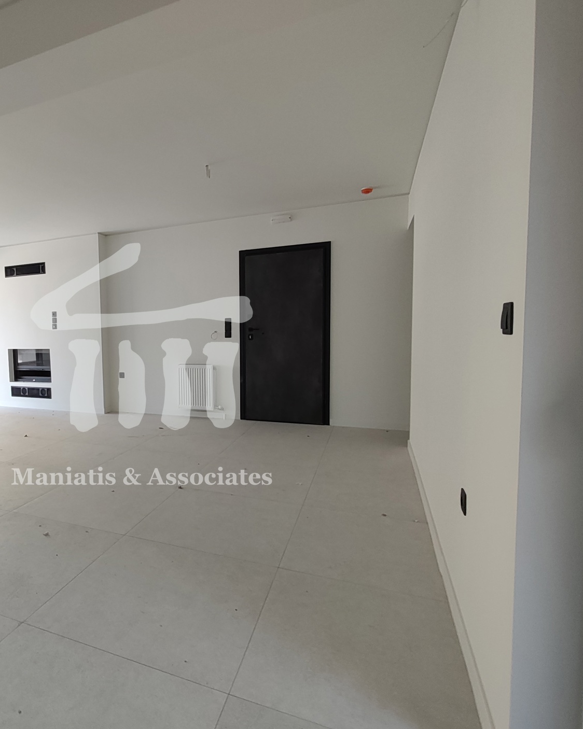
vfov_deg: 80.4
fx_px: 432
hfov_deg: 63.8
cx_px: 141
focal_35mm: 20
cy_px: 364
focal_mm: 1.67
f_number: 2.2
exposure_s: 1/100
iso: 100
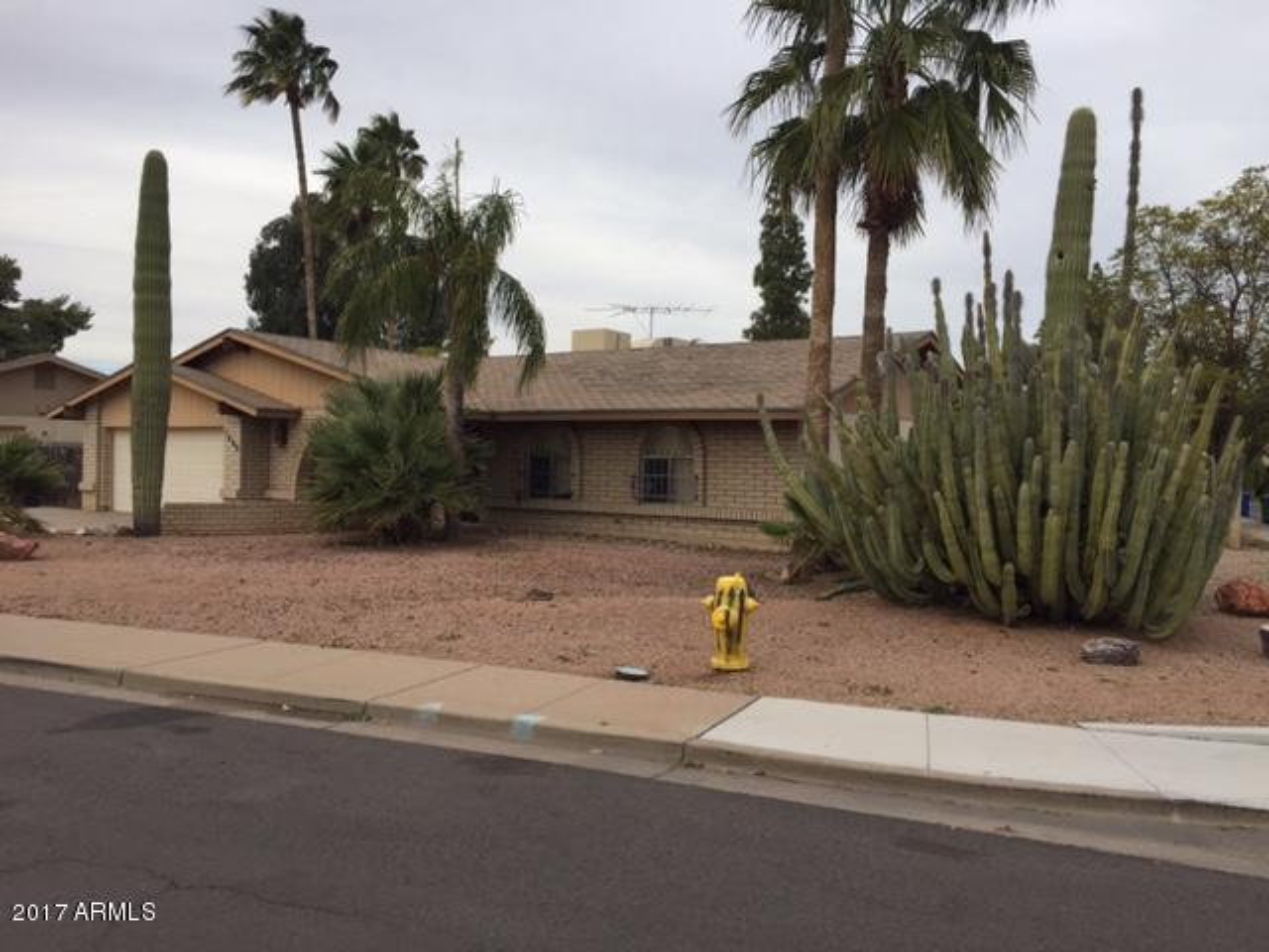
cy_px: 476
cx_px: 634
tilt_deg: -0.1
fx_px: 1063
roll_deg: -2.1
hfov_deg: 61.7
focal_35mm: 29
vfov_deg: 48.2
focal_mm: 4.15
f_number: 2.2
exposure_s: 1/1412
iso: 32
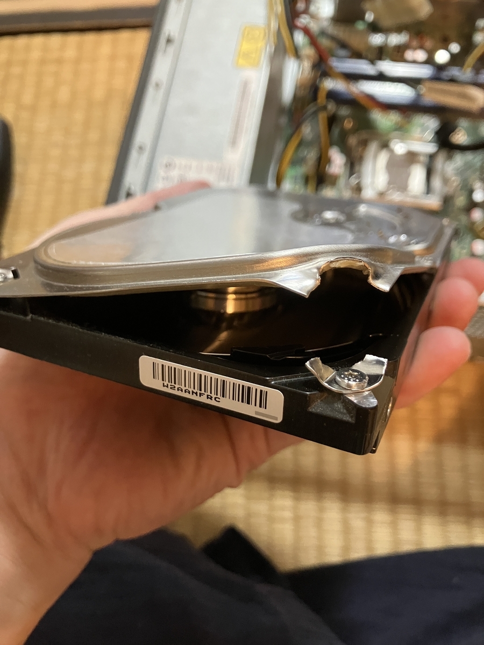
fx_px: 522
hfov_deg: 49.7
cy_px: 322
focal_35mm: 28
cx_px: 242
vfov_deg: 63.4
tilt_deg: -70.2
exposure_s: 1/45
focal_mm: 3.99
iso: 320
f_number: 1.8
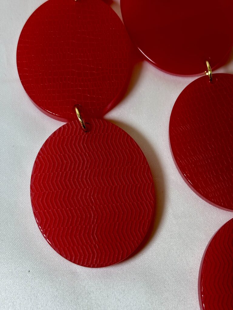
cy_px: 155
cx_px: 116
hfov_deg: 28.0
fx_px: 467
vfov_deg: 36.8
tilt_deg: -72.0
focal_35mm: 52
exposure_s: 1/100
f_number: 1.6
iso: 25
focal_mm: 5.96
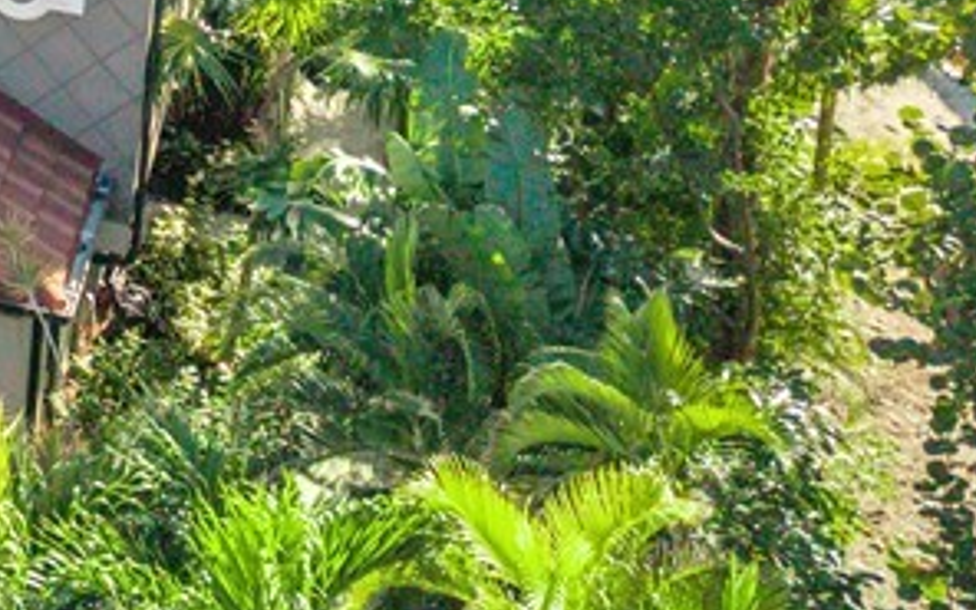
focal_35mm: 88
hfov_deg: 19.5
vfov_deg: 13.6
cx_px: -617
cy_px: -424
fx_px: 2341
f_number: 1.8
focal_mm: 8.67
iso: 100
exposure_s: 1/500
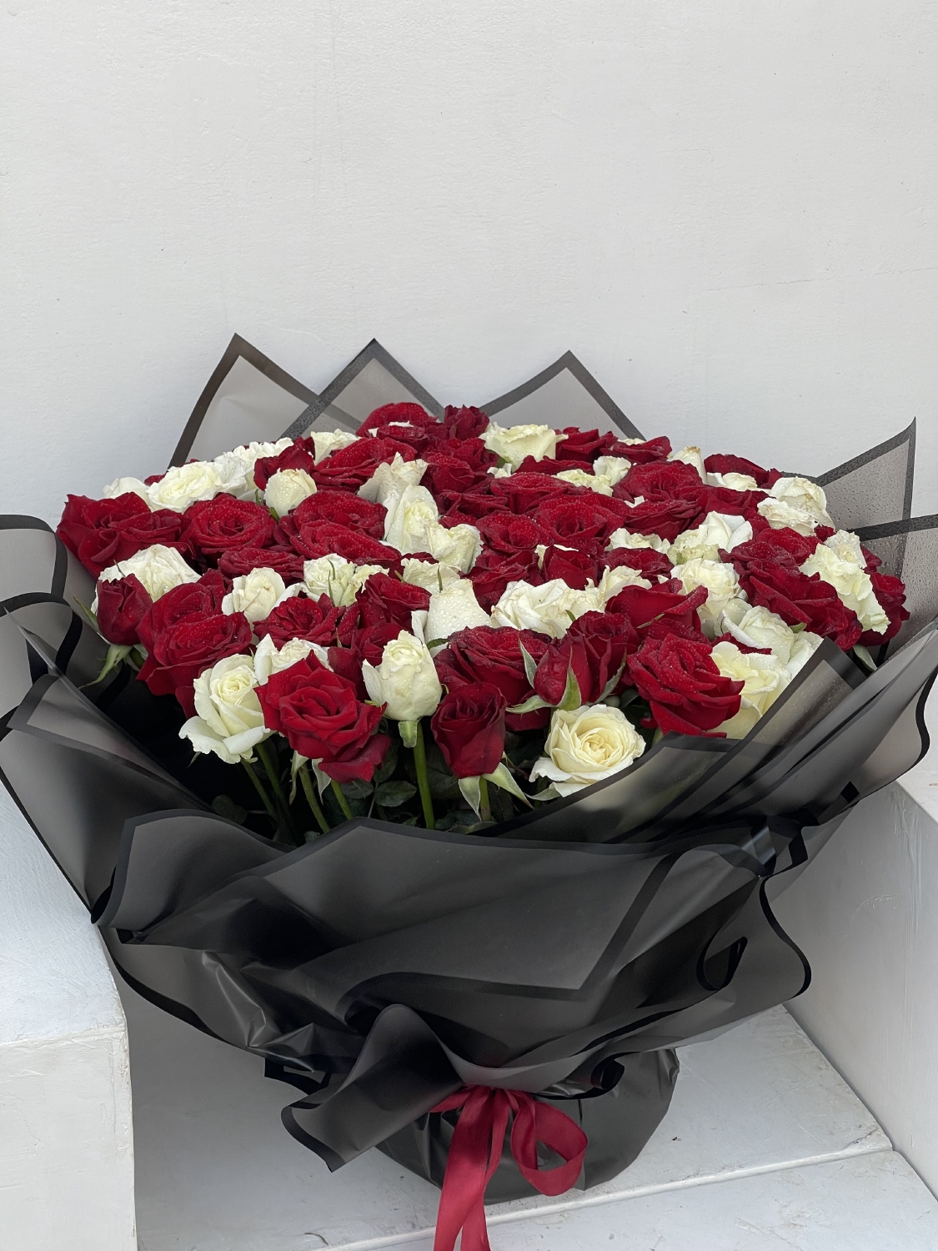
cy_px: 626
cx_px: 469
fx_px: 2312
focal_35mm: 64
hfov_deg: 22.9
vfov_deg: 30.3
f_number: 2.2
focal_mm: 7.5
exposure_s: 1/99
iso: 32
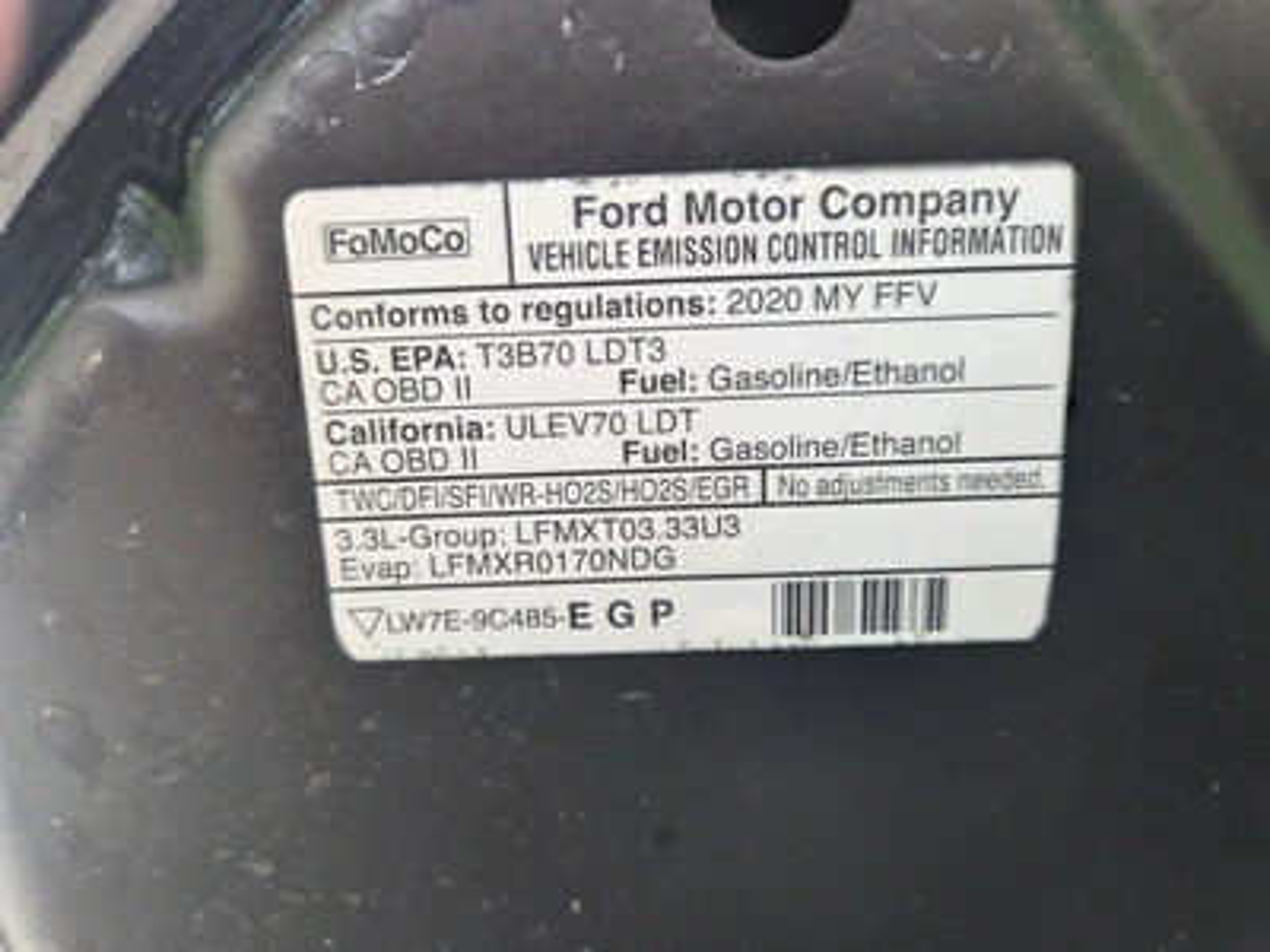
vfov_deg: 58.9
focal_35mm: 23
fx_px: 844
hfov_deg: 73.9
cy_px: 476
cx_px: 635
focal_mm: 5.4
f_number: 1.8
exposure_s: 1/120
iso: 160
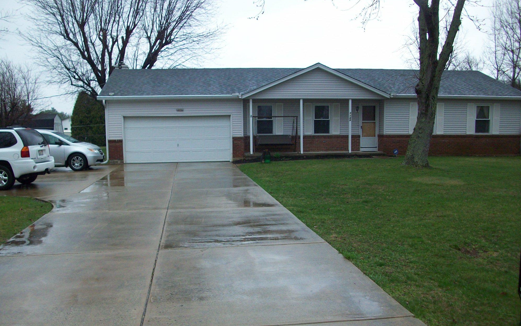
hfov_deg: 52.7
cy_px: 195
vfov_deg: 34.3
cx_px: 255
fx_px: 525
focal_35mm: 37
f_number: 2.8
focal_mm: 5.7
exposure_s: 1/259
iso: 80
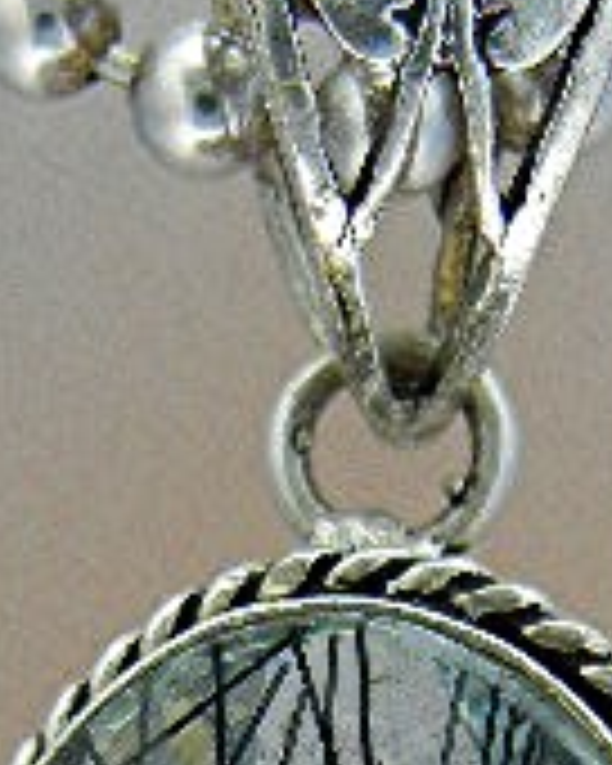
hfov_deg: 10.8
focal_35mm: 143
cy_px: 1098
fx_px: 3238
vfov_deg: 12.9
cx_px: 310
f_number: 3.7
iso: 400
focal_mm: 7.1
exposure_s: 1/15.7
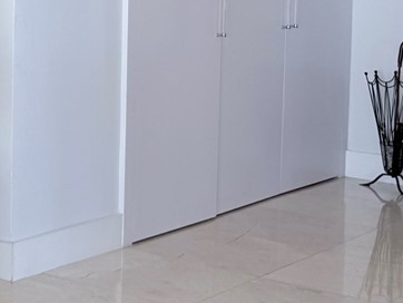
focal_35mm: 106
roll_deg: +0.2
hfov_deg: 15.7
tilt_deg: -1.9
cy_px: -41
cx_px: -338
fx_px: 1235
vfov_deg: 13.7
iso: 64
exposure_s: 1/274
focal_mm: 6.76
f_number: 1.78
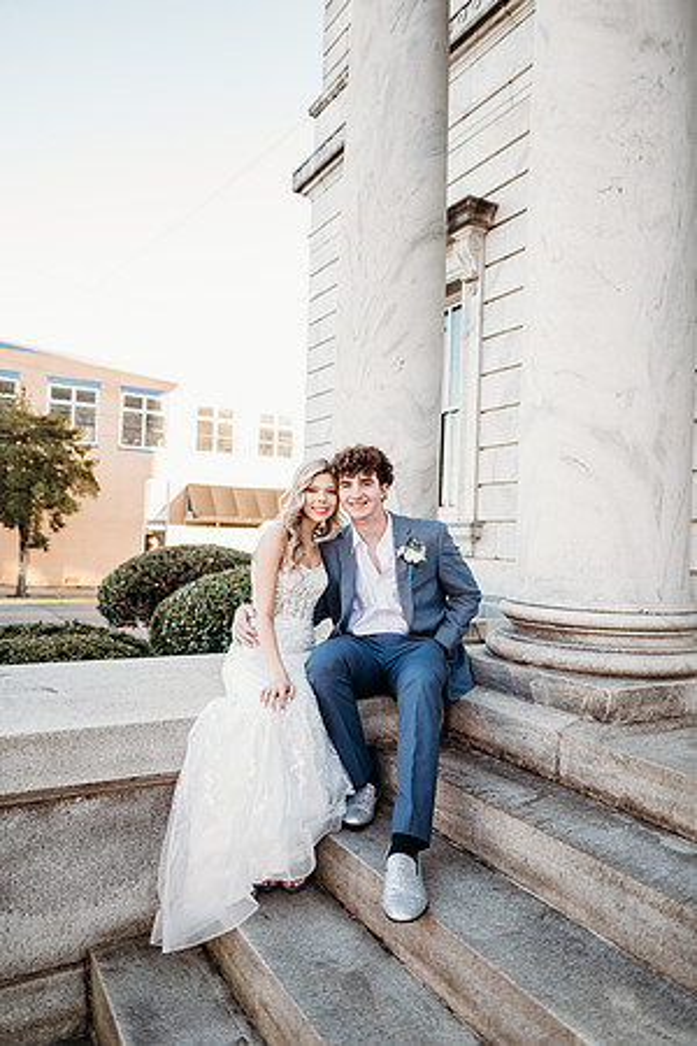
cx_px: 348
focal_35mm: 24
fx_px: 697
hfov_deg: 53.1
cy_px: 523
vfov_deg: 73.7
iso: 200
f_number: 2
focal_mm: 24
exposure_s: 1/320
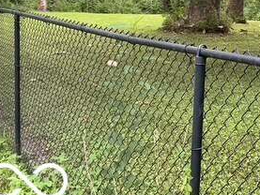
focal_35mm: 67
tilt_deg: -2.9
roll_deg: -0.5
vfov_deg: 21.5
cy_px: 22
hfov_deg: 27.7
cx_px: 244
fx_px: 503
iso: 64
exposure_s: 1/120
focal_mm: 3
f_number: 1.8
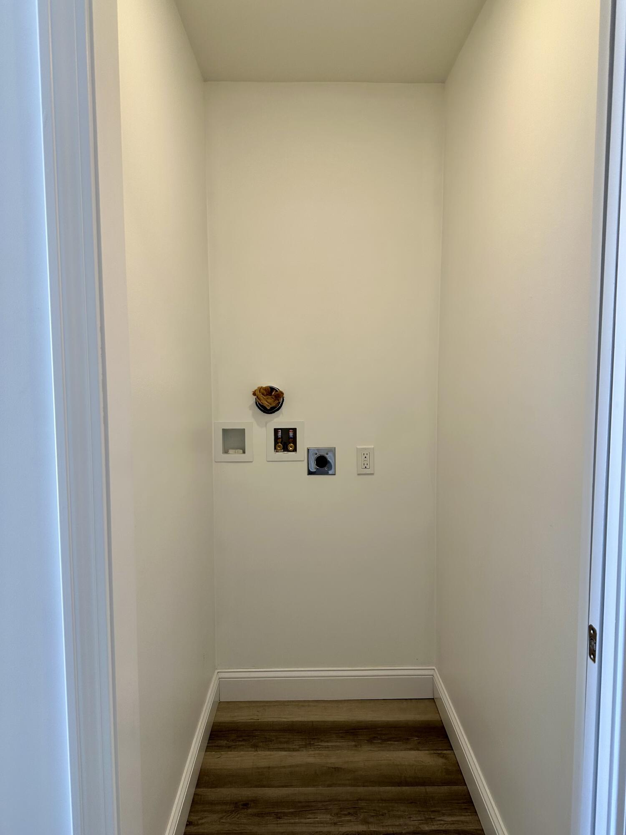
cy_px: 418
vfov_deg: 71.6
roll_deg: -0.3
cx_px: 313
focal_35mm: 24
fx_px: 579
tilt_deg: -3.8
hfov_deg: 56.8
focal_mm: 6.86
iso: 64
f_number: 1.78
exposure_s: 1/120
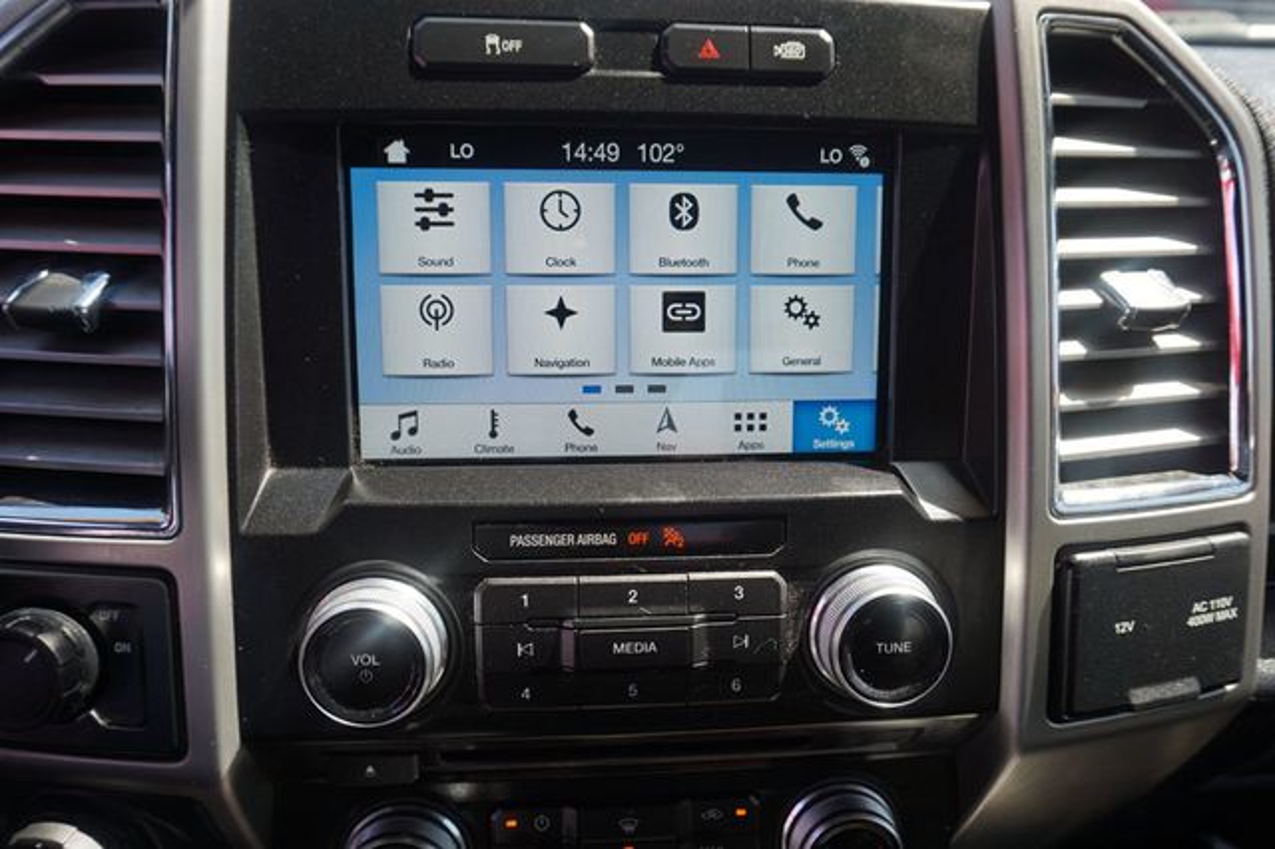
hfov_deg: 73.8
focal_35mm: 24
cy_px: 424
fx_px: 850
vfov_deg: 53.1
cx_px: 638
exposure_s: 1/80
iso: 100
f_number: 5
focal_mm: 16
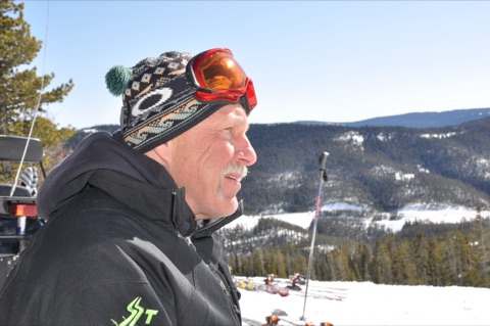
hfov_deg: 38.9
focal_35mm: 51
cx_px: 245
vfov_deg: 26.4
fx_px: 693
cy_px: 163
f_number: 13
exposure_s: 1/200
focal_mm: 34
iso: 200
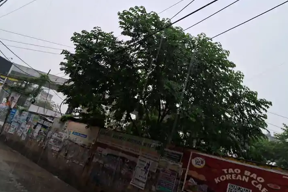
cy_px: 92
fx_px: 224
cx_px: 141
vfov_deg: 46.4
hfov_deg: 65.5
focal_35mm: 28
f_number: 1.8
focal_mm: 3.98
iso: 32
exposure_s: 1/50
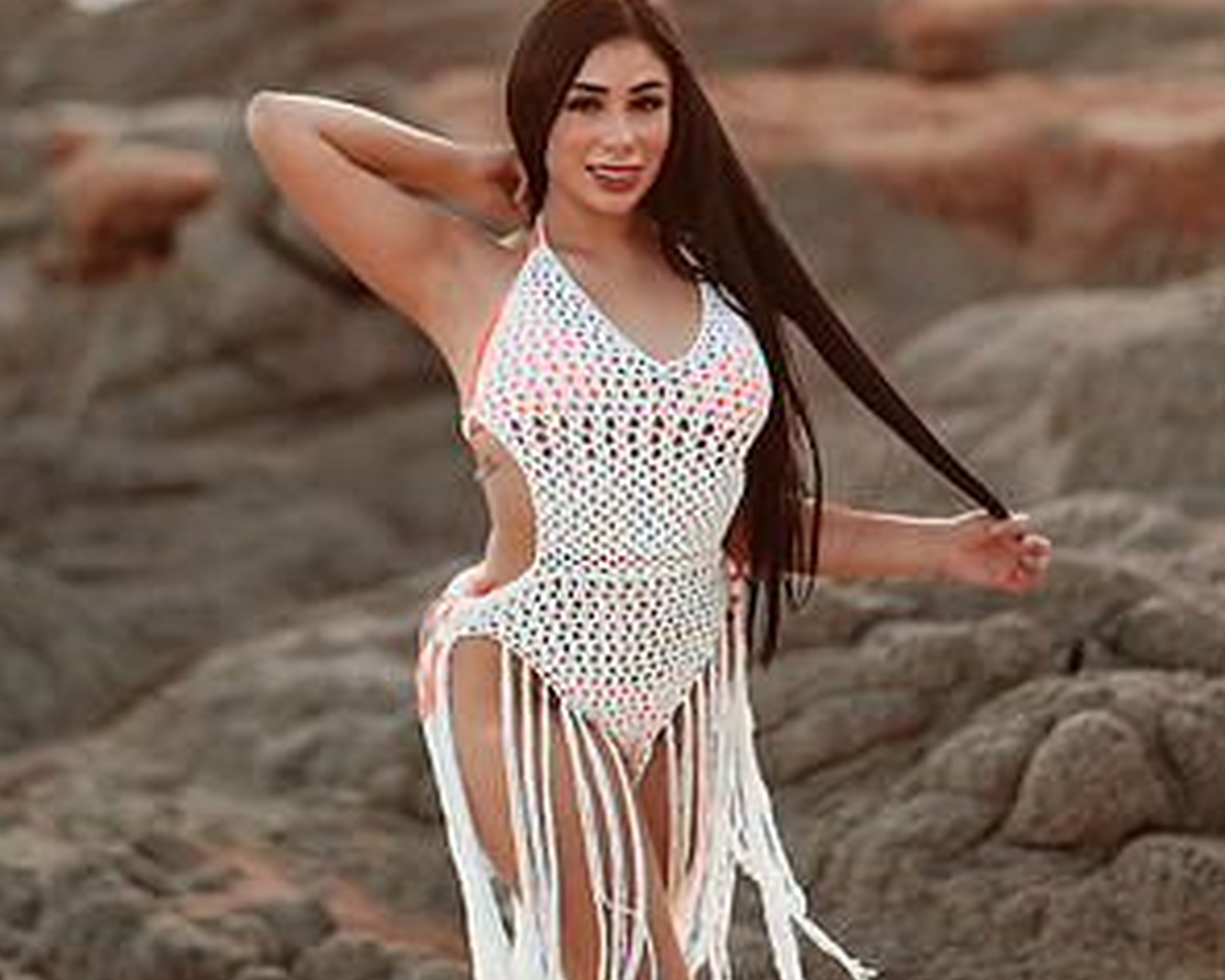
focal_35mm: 83
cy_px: 154
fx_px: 3009
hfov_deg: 23.0
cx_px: 610
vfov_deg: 18.3
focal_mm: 58
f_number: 1.4
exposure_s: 1/1250
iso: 100
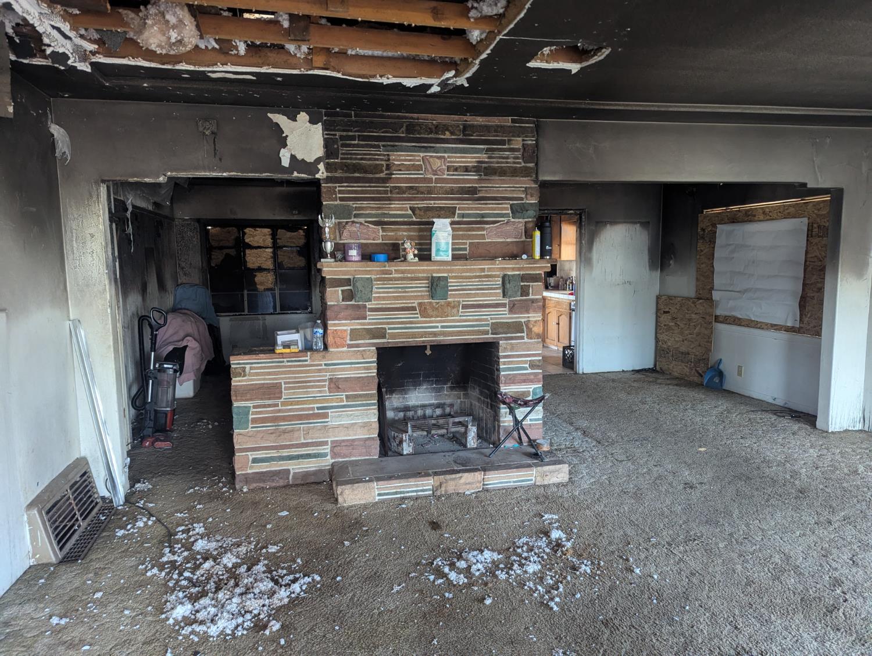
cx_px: 436
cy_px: 328
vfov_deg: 56.9
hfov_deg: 71.5
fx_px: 605
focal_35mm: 24
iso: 512
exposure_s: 1/46.2
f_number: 1.85
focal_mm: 6.81
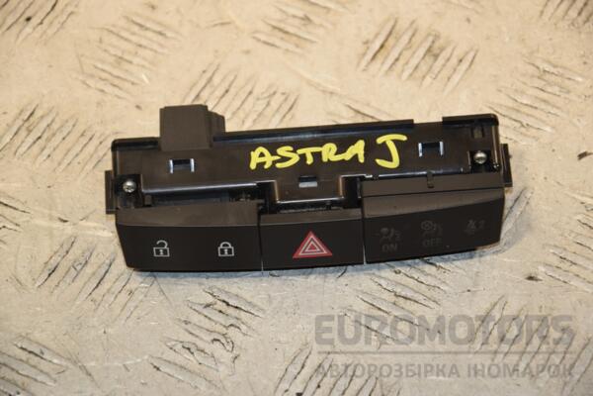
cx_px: 296
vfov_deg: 8.7
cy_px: 198
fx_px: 2594
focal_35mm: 158
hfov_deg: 13.0
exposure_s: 1/200
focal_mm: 105
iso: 800
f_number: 7.1
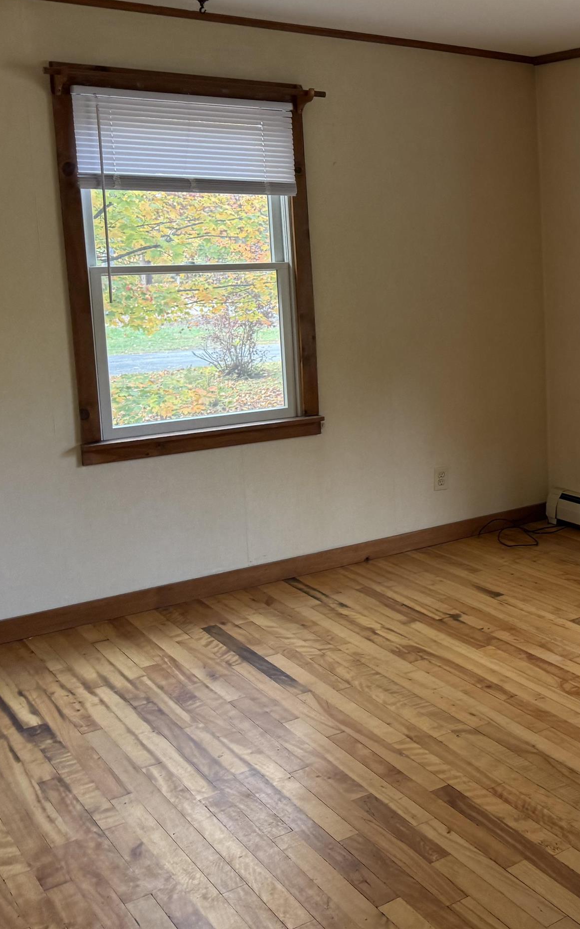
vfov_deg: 46.8
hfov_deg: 26.3
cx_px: 739
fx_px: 1062
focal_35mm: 42
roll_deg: +0.9
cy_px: 354
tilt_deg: -5.8
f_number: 1.78
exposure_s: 1/121
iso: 200
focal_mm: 6.76
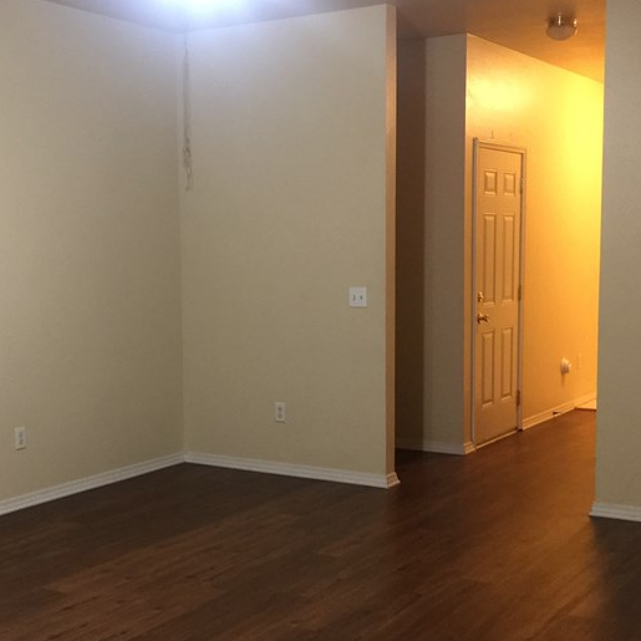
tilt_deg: -6.7
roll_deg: -0.6
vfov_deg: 33.4
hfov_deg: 33.3
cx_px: 253
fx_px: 1068
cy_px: 355
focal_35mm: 51
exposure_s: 1/8
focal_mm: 4.15
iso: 125
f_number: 2.2
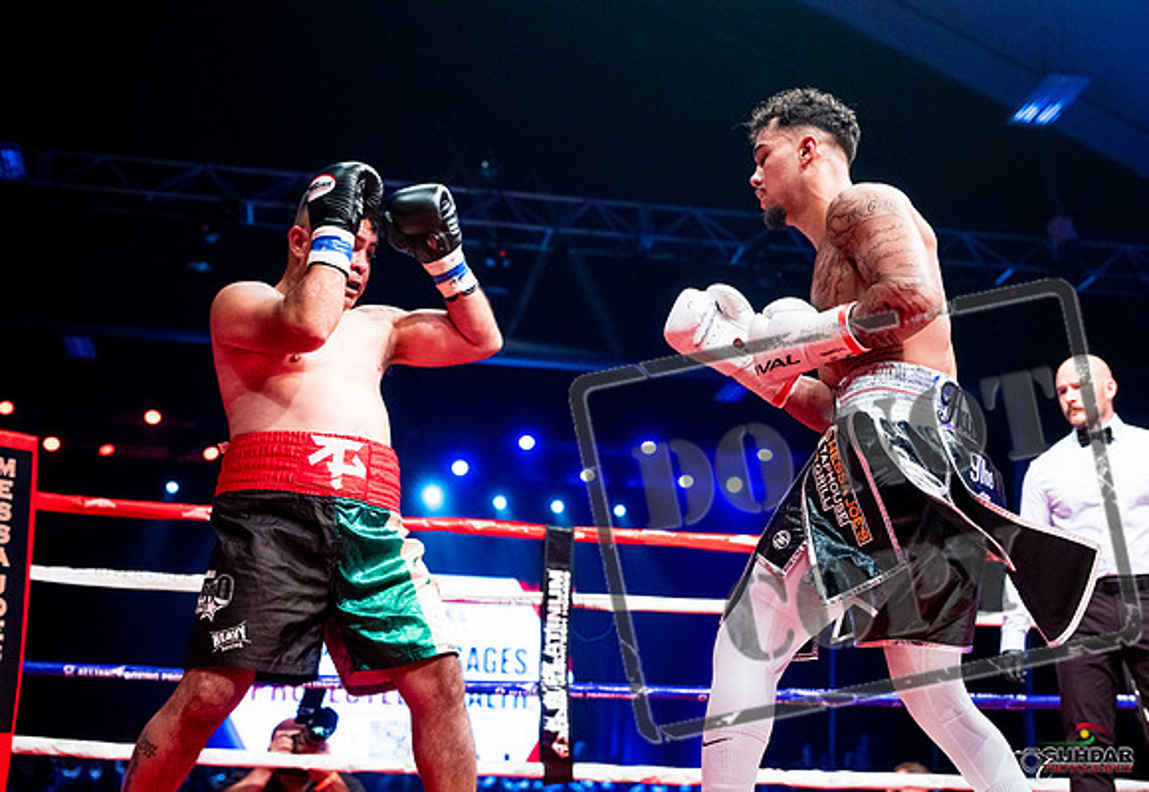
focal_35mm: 52
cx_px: 673
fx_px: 1685
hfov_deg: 37.6
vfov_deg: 26.5
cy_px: 373
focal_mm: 45
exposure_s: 1/1000
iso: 4000
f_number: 2.8
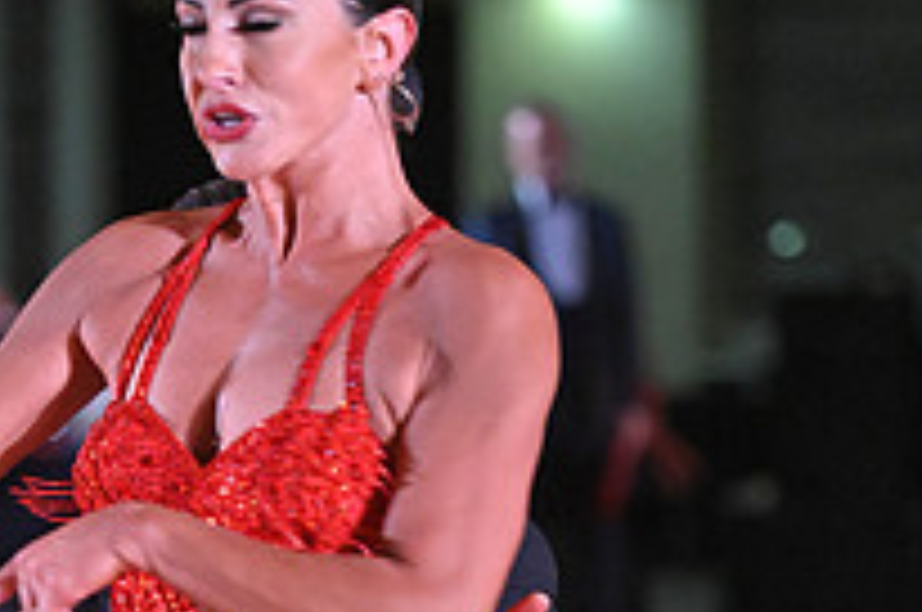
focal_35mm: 411
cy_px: 904
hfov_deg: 5.0
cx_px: 146
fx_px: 10510
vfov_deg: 3.3
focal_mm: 145
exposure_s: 1/400
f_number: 4.5
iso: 5000
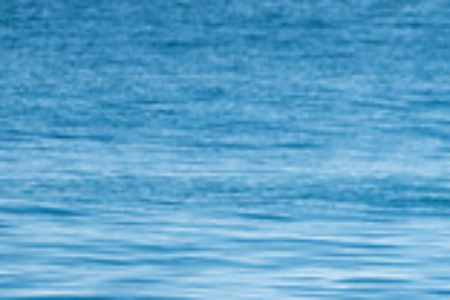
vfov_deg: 0.6
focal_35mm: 2227
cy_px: 436
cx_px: 541
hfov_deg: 0.9
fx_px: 27835
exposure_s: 1/500
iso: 80
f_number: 5.6
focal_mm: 500
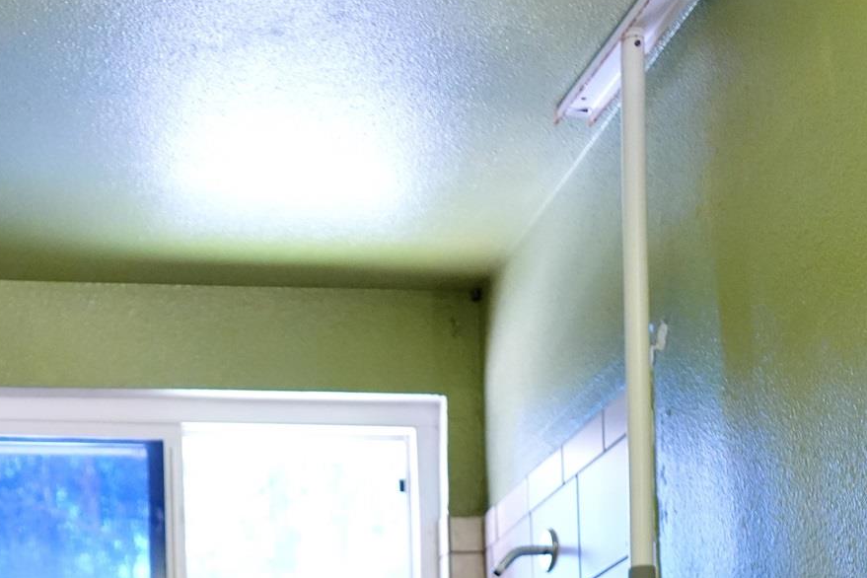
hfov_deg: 26.3
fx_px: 1830
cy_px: 1031
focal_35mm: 76
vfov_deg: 15.5
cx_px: 222
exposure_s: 1/160
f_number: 3.5
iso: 3200
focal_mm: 29
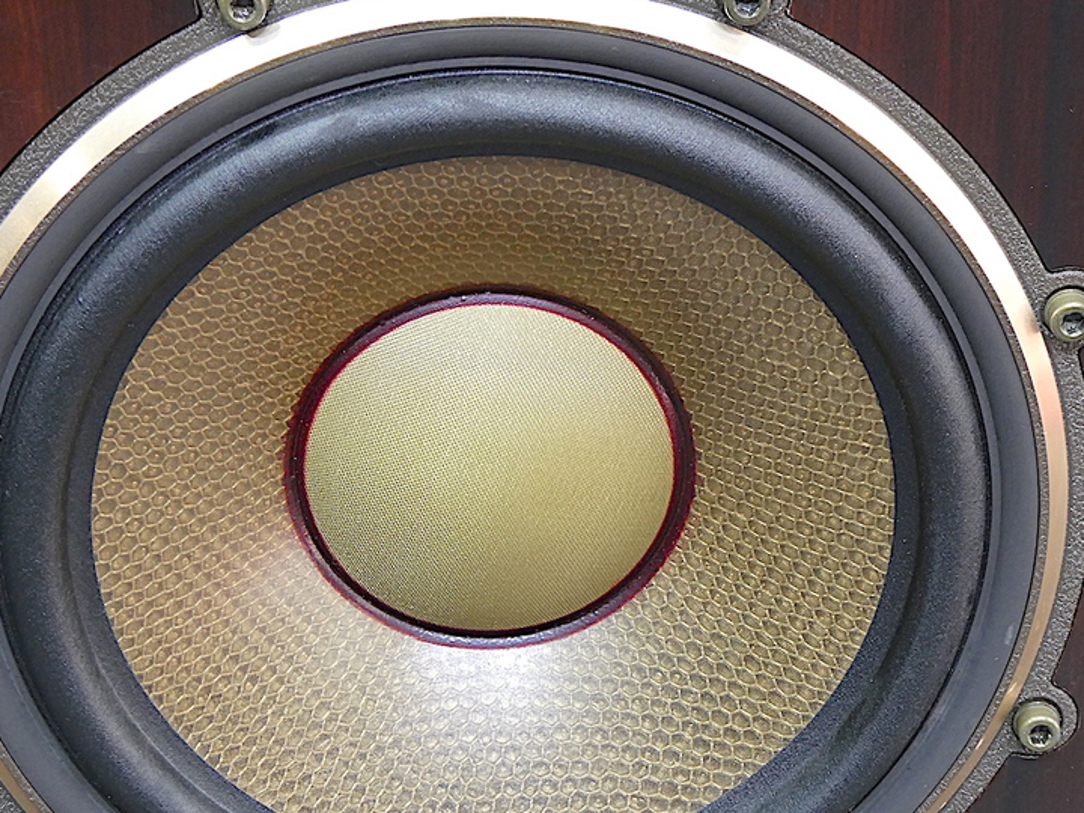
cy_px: 497
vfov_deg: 13.2
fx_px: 3507
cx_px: 501
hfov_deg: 17.6
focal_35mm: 112
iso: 200
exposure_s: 1/2.5
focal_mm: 15
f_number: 4.8
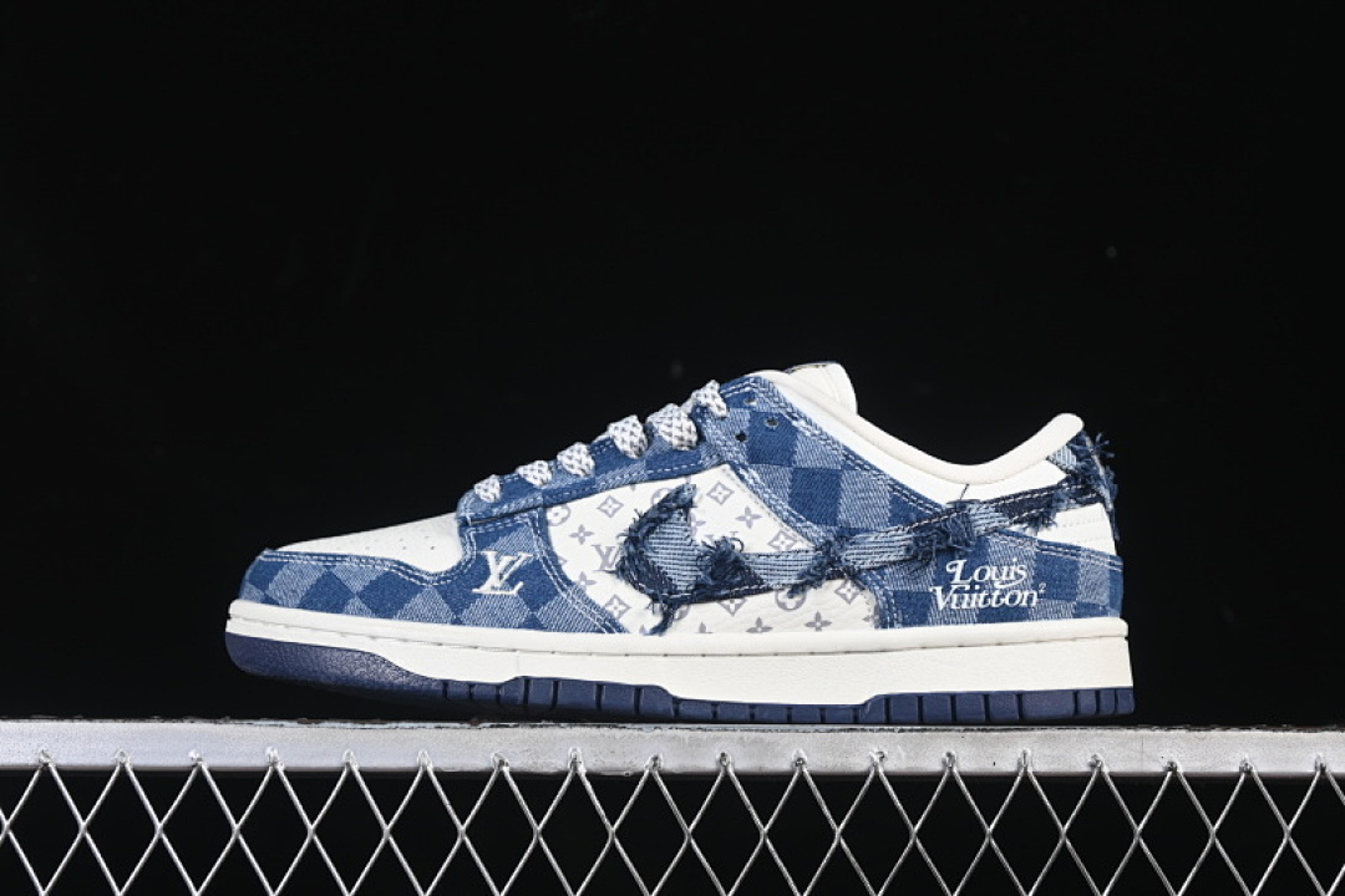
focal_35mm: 75
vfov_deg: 18.2
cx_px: 672
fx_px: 2802
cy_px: 448
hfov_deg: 27.0
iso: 160
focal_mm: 50
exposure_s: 1/60
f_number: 7.1
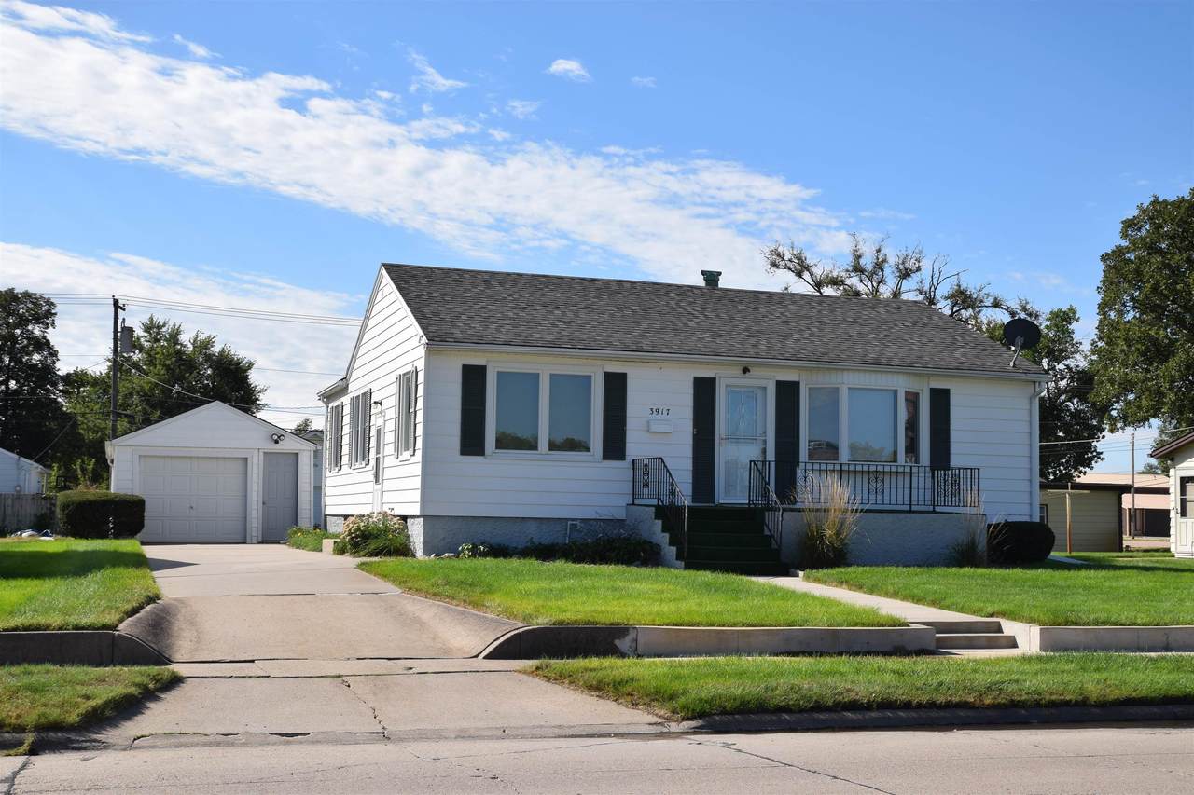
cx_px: 597
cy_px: 398
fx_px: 1442
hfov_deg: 45.0
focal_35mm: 44
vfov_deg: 30.8
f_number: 11
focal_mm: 29
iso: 100
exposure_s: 1/200
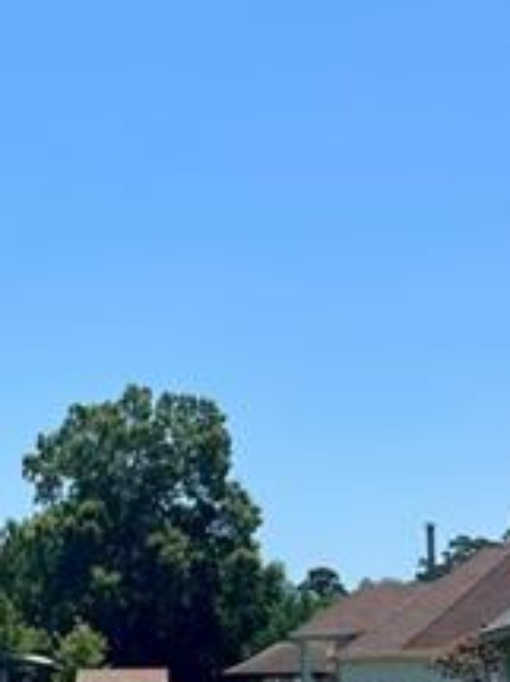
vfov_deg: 20.9
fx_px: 1829
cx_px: 48
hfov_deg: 15.7
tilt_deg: +5.6
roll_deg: +1.2
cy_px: 527
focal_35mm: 93
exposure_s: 1/5882
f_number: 1.5
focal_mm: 5.7
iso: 50
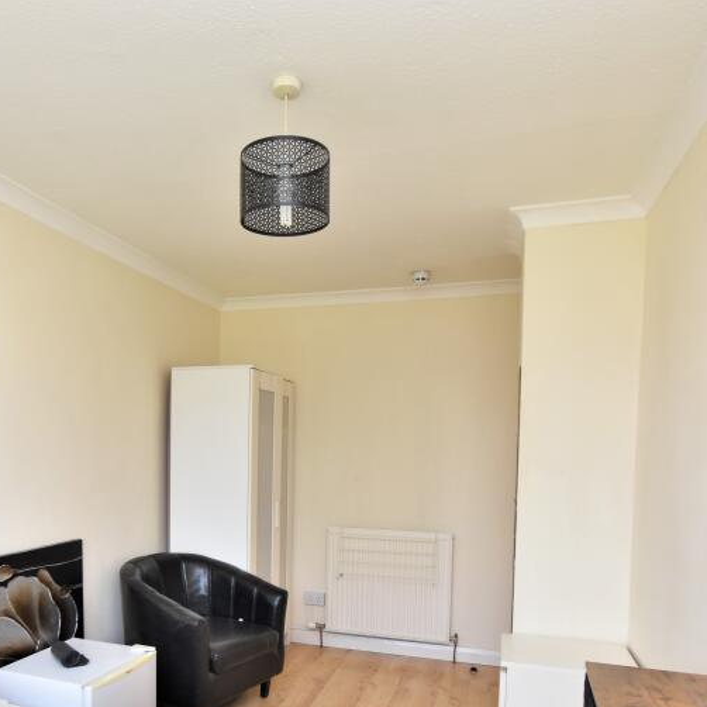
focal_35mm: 26
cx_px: 256
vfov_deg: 59.4
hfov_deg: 60.0
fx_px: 601
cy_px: 478
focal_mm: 10
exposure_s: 1/250
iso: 400
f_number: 4
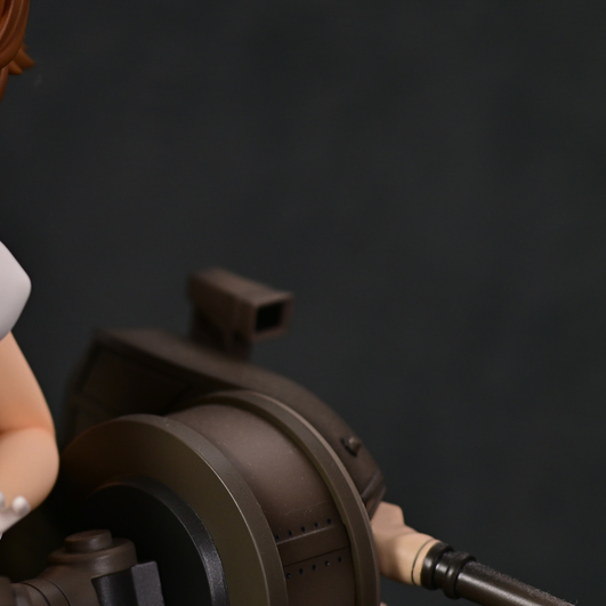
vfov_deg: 10.1
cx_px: -55
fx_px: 3426
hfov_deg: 10.0
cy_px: 289
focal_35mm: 173
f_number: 5.6
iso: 100
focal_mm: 60
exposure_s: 1.6
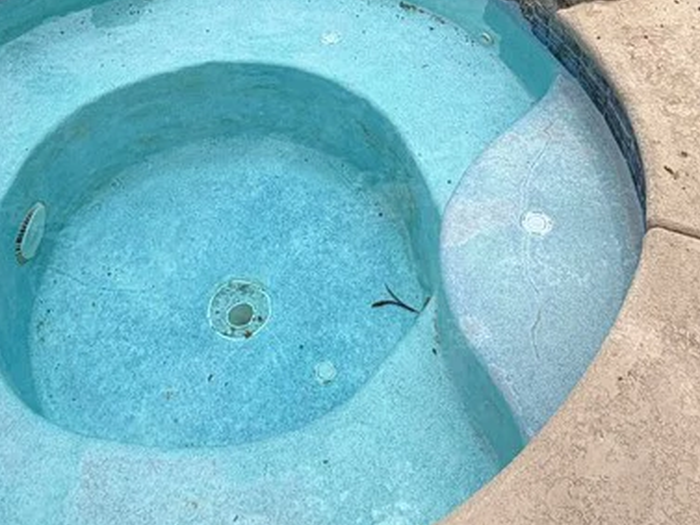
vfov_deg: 34.4
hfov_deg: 48.9
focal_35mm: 38
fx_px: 769
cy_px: 0
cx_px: 334
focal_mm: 2.22
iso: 20
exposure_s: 1/1235
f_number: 2.2
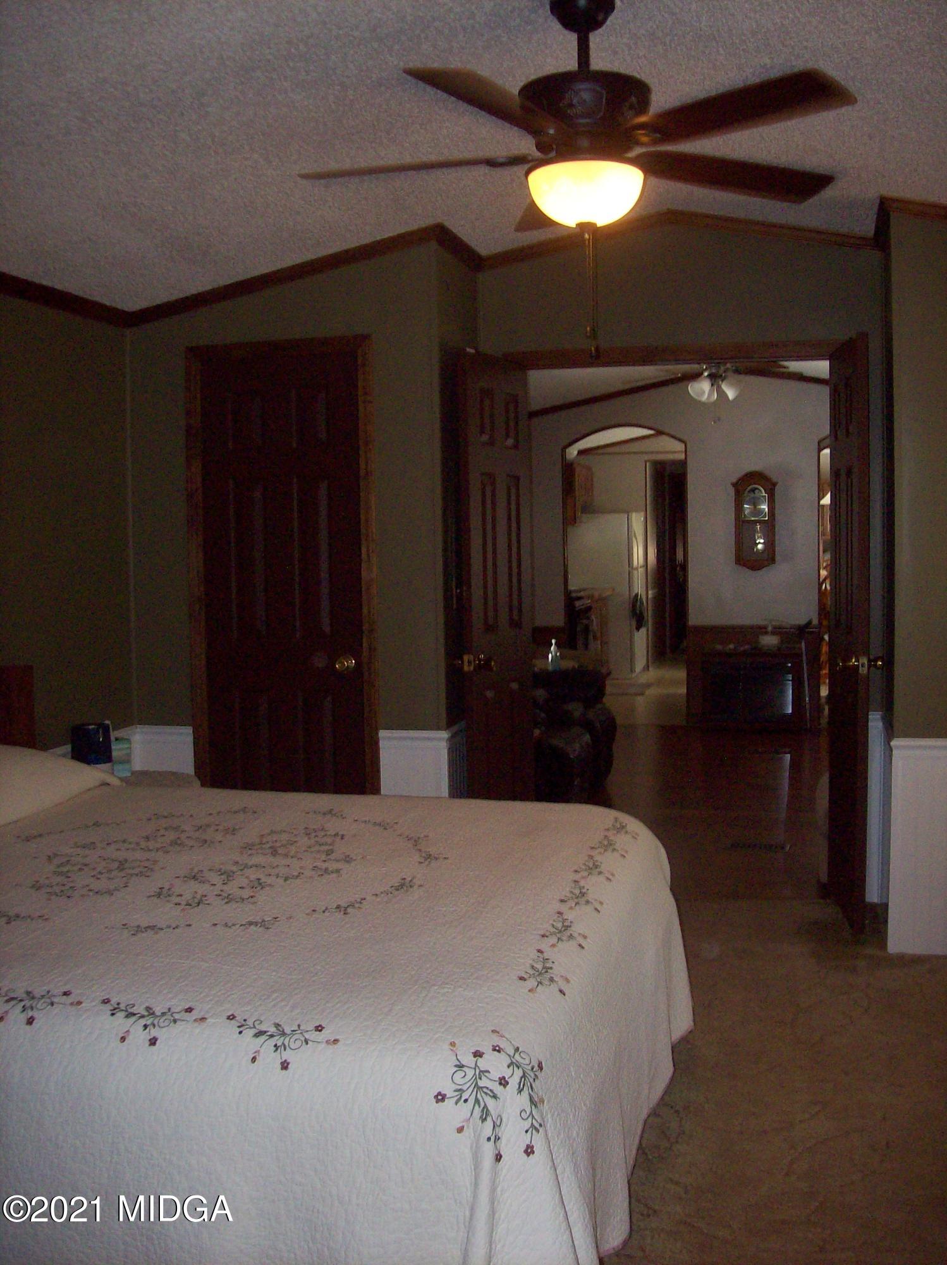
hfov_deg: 39.6
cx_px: 474
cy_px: 632
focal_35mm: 36
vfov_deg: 51.4
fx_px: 1314
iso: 140
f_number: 2.7
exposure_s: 1/64
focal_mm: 6
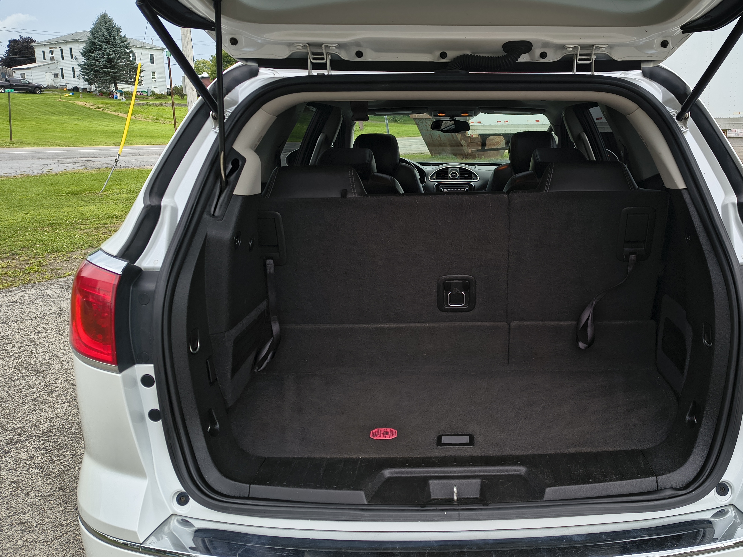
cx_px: 476
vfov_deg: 45.4
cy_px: 268
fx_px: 665
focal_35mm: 31
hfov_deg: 57.4
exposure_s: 1/306
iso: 100
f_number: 1.8
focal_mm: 5.56
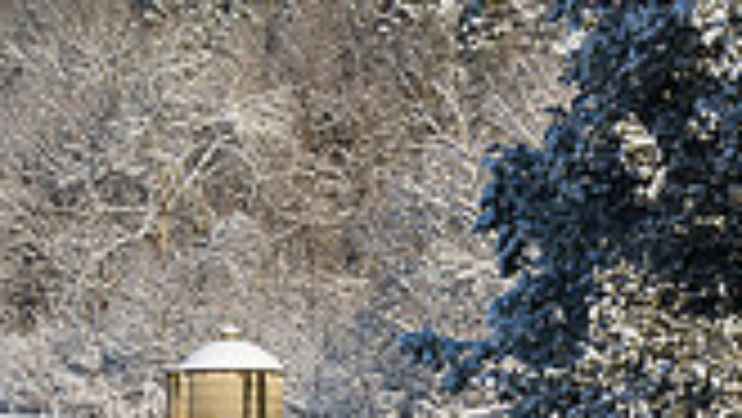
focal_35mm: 213
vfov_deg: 5.7
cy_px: 596
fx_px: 4193
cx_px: 67
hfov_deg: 10.1
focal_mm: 58
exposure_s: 1/200
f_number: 16
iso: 250
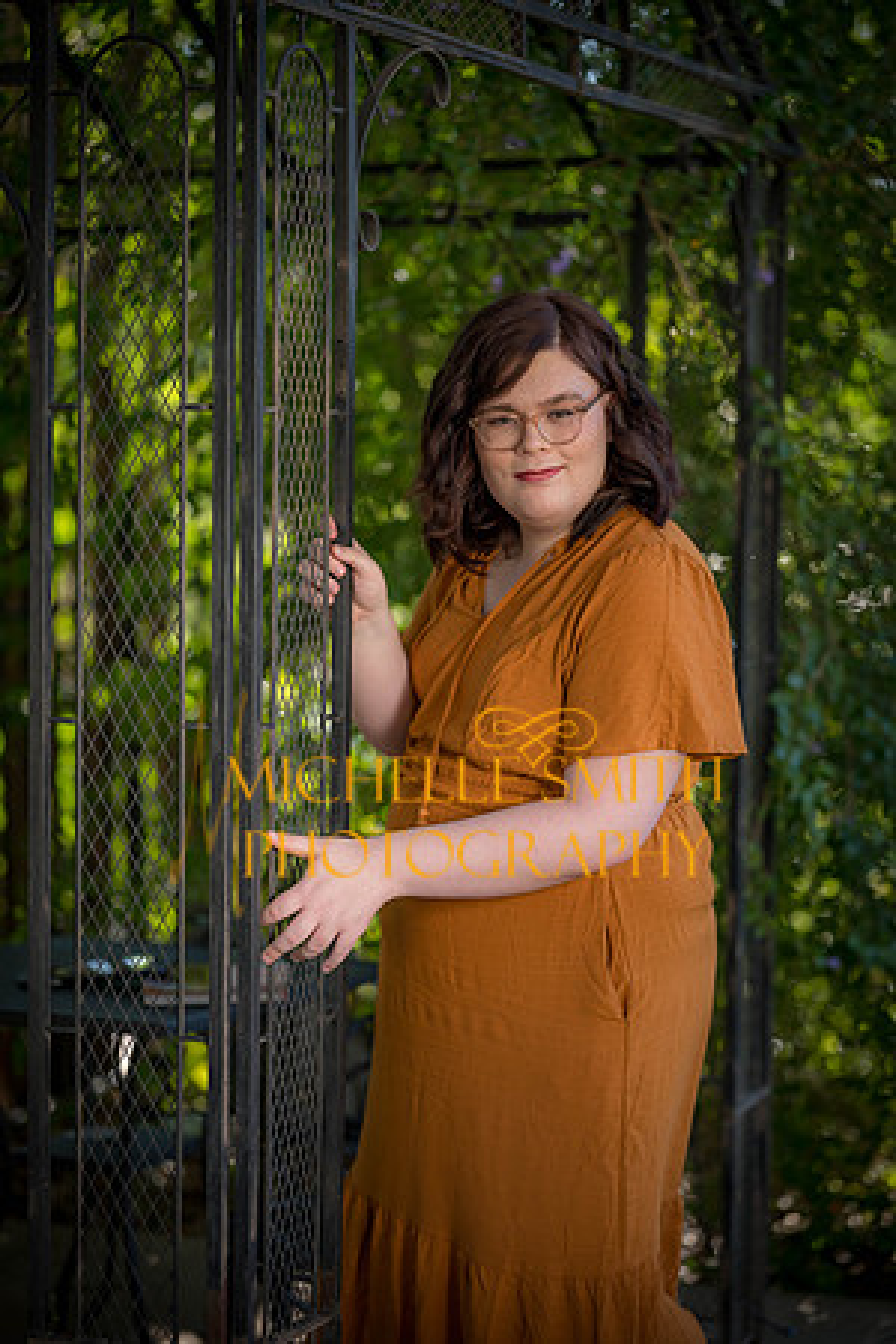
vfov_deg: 23.9
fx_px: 3173
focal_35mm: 85
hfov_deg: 16.1
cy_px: 672
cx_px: 448
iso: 100
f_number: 1.8
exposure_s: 1/400
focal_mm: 85
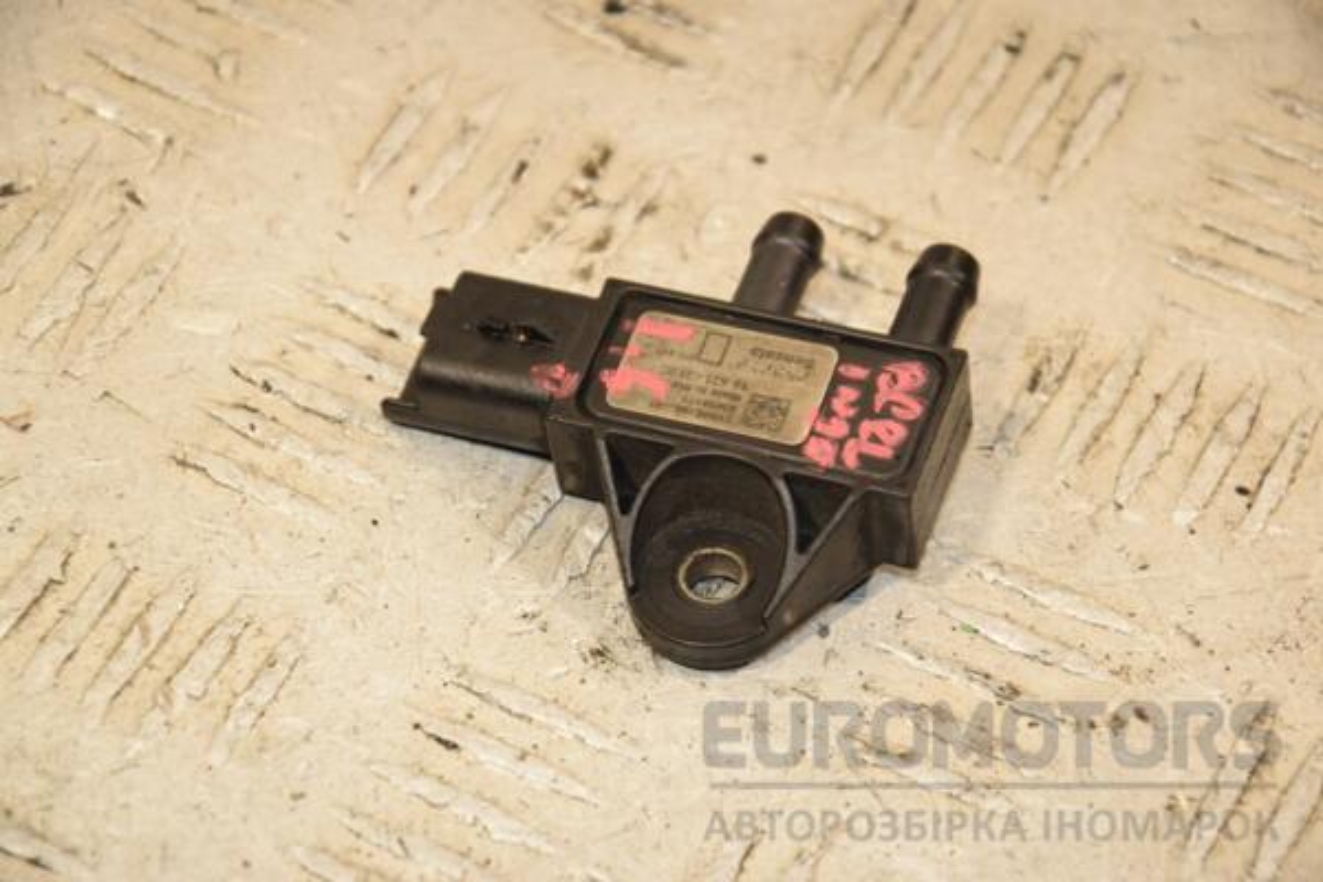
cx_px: 662
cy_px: 441
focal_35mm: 158
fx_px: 5788
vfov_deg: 8.7
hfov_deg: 13.0
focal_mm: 105
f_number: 7.1
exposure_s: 1/200
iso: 800
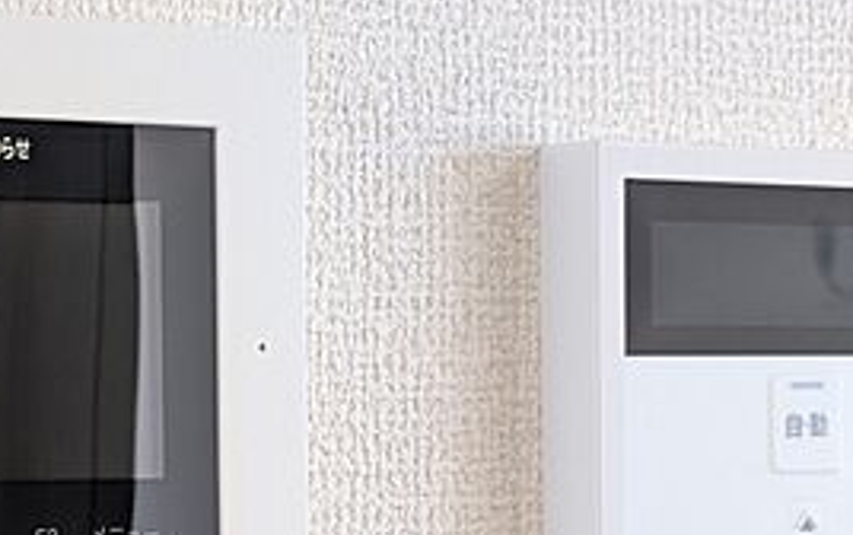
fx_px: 3001
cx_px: -48
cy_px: 532
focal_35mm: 129
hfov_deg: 15.8
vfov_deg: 10.1
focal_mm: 5.43
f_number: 1.89
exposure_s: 1/30
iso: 69
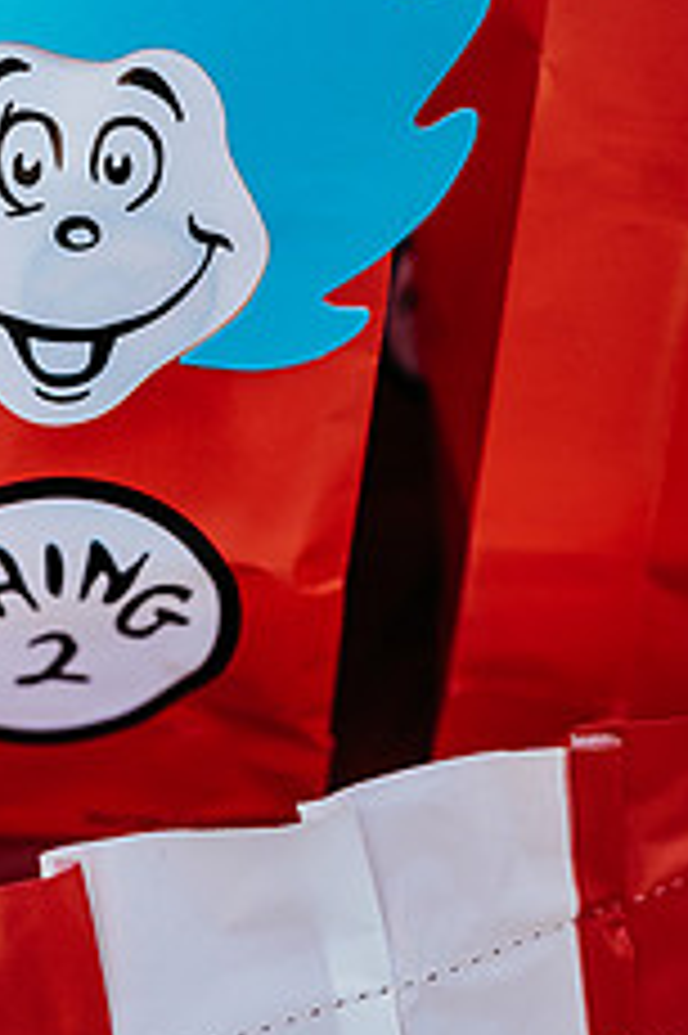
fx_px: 1349
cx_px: 121
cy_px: 162
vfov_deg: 39.7
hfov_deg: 27.9
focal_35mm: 47
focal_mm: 24
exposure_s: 1/640
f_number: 3.5
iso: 320
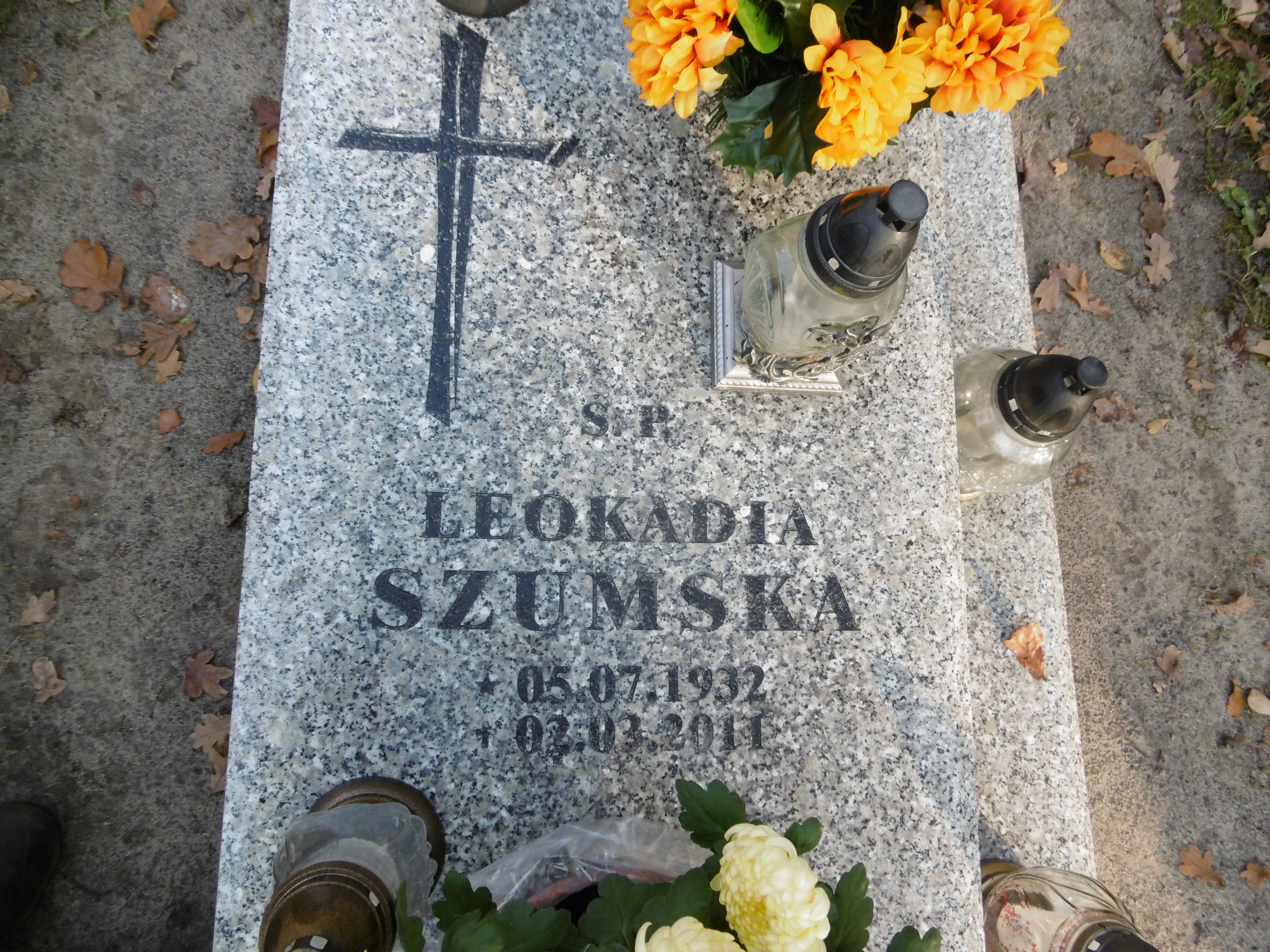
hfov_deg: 71.6
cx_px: 635
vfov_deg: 56.8
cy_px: 476
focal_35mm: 24
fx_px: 881
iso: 100
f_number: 3.1
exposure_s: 1/125
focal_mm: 4.3
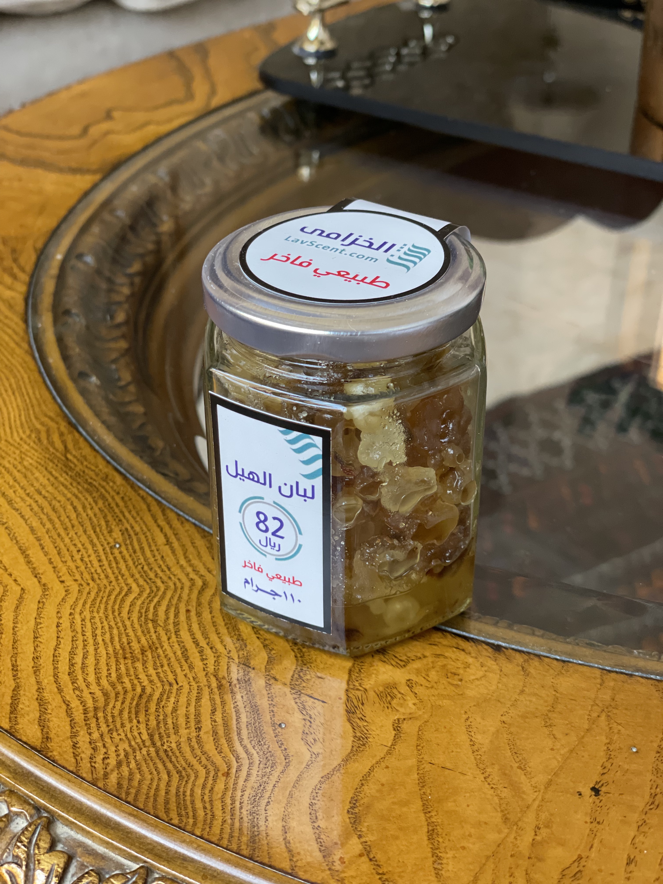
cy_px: 442
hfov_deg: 28.0
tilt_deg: -31.8
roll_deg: +0.4
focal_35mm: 52
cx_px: 332
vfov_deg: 36.8
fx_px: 1328
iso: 250
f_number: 2
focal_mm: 6
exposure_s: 1/40
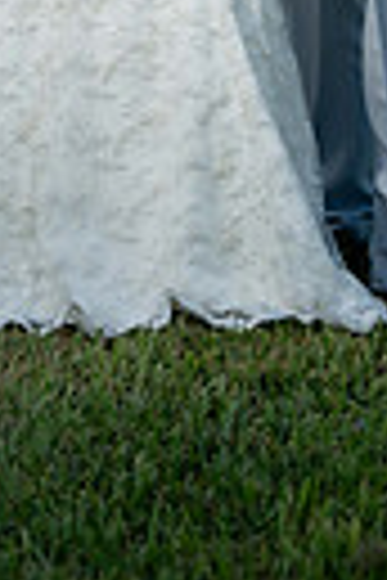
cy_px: -378
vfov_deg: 11.1
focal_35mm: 175
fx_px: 2822
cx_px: 180
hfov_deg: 7.8
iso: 250
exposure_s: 1/2500
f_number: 2.5
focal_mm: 50
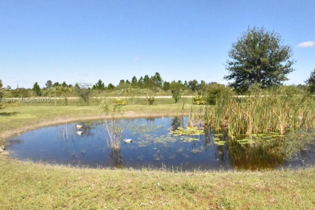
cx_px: 189
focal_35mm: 22
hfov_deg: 77.7
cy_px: 100
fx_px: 192
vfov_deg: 57.2
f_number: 14
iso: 16000
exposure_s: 1/4000
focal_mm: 10
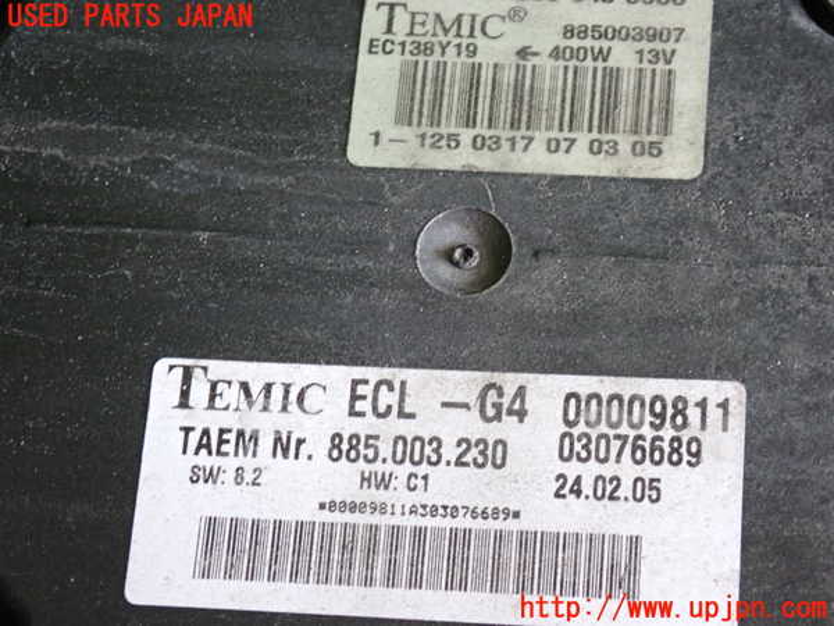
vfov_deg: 14.8
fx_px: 2409
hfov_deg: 19.6
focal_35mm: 100
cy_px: 313
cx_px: 417
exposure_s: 1/40
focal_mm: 18
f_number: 4.9
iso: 800
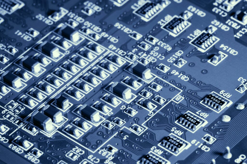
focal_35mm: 158
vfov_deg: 8.7
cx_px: 124
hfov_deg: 13.1
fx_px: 1079
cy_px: 82
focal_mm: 105
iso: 200
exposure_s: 1/250
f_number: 25
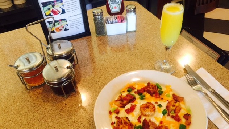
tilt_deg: -44.6
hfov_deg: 61.0
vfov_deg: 36.6
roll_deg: +2.7
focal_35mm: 32
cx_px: 115
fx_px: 194
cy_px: 70
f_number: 2.2
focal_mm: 4.15
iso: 40
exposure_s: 1/15
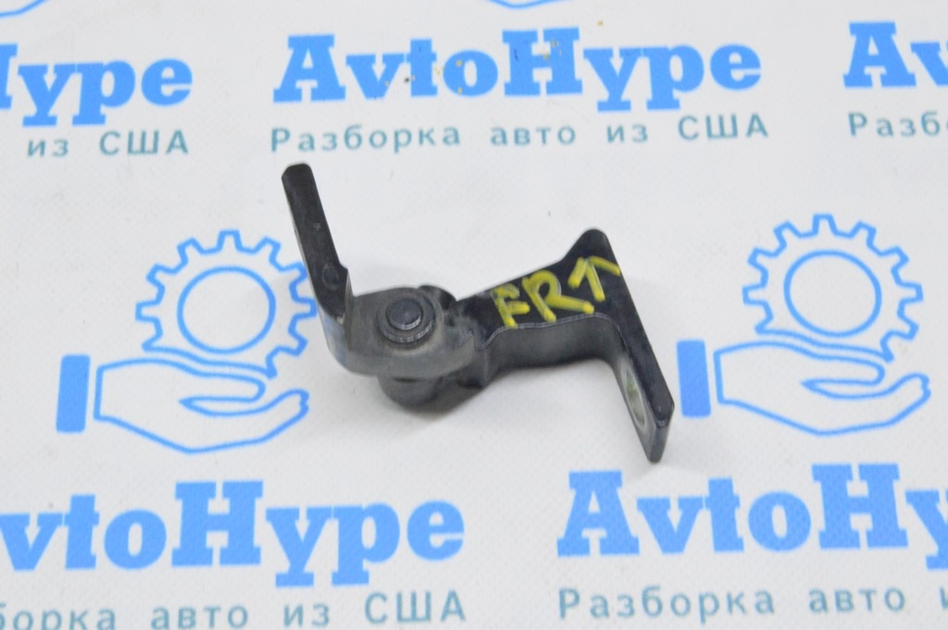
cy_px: 315
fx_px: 1658
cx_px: 474
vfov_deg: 21.5
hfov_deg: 31.9
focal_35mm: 63
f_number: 20
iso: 6400
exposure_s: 1/20
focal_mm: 42
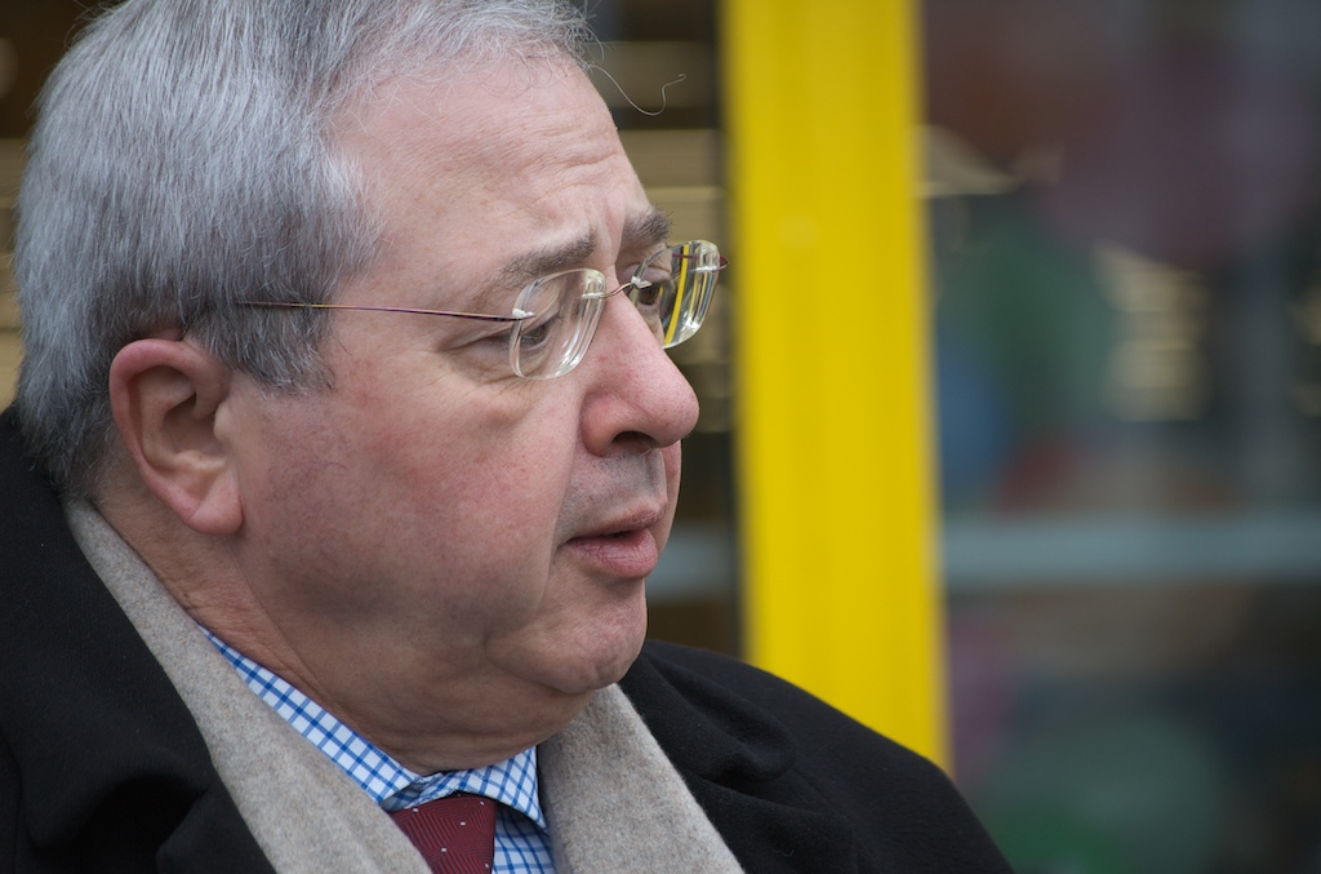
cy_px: 437
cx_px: 660
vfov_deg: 6.7
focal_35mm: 202
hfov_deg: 10.2
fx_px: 7411
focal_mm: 135
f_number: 5
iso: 200
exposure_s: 1/400
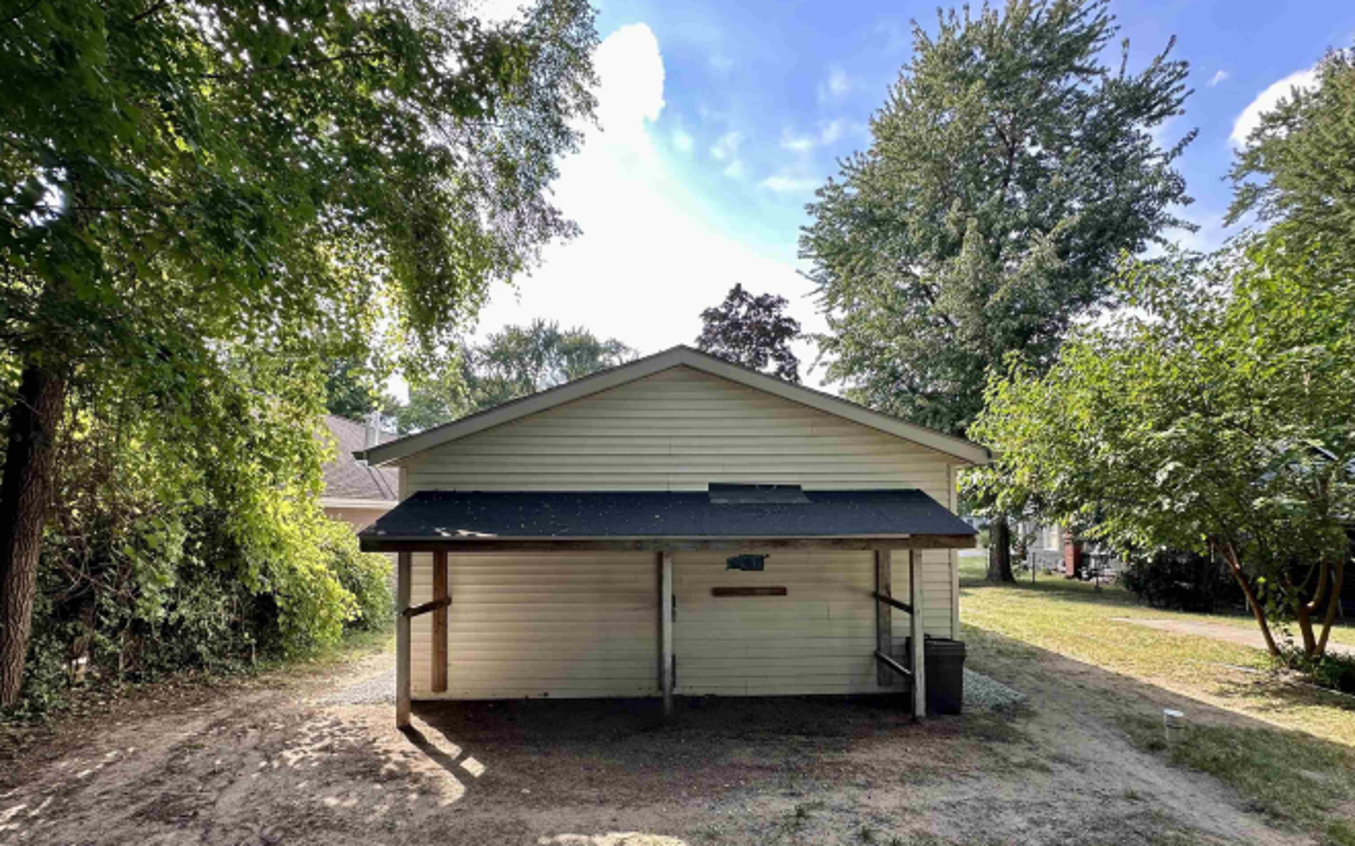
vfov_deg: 74.1
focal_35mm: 15
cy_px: 501
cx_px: 681
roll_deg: +0.2
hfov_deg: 101.5
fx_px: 554
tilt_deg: +1.9
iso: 40
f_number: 2.2
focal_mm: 2.22
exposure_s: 1/219
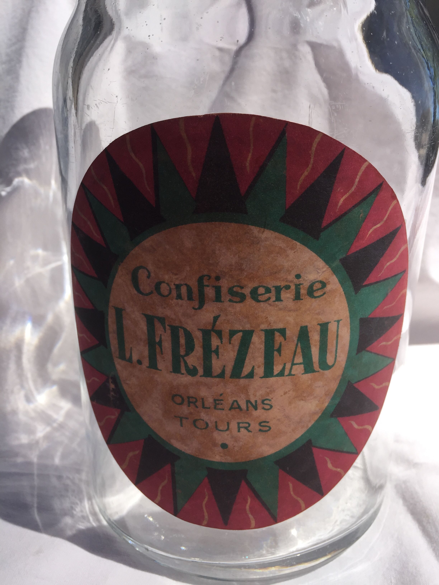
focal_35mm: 29
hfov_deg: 48.2
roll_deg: -1.4
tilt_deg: -19.6
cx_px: 220
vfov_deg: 61.7
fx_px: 490
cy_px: 292
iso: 32
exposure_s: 1/1883
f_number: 2.2
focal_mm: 4.15
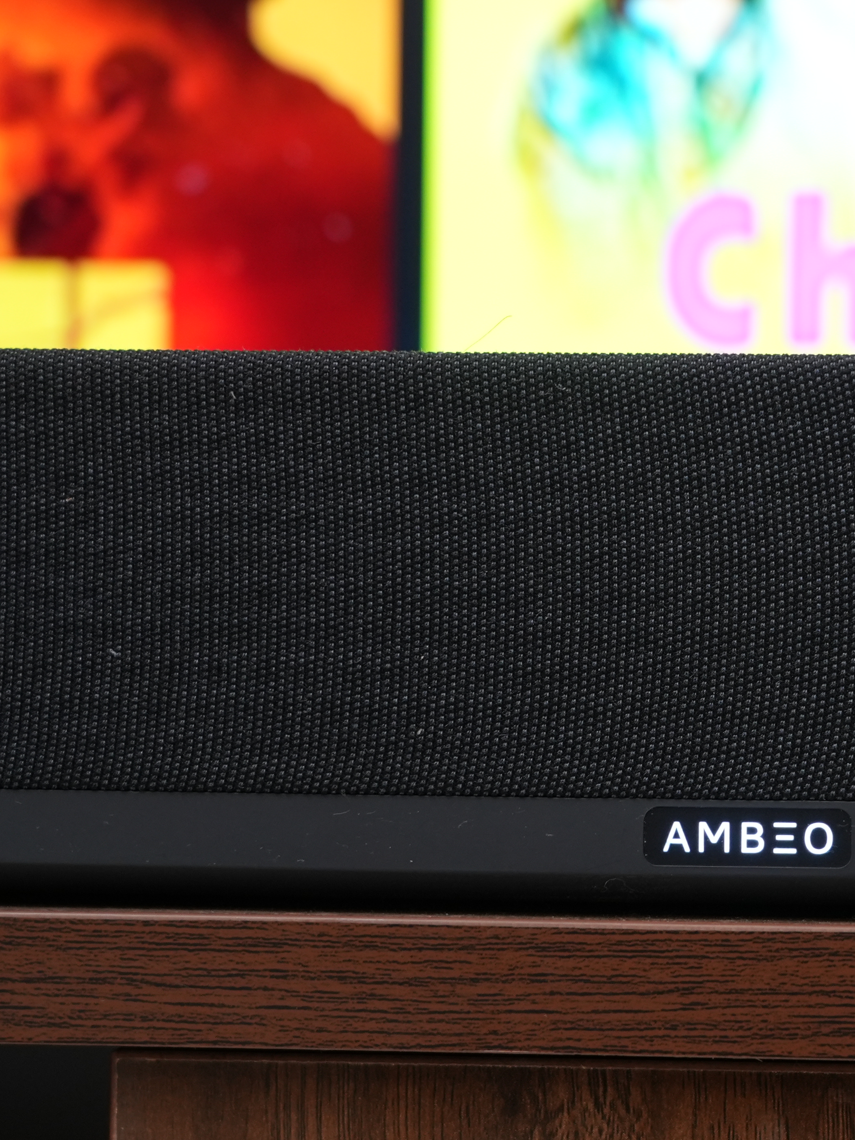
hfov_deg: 15.7
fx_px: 3063
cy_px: 573
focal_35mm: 93
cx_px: 741
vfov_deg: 21.1
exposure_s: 1/100
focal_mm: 64
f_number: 5.6
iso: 2000
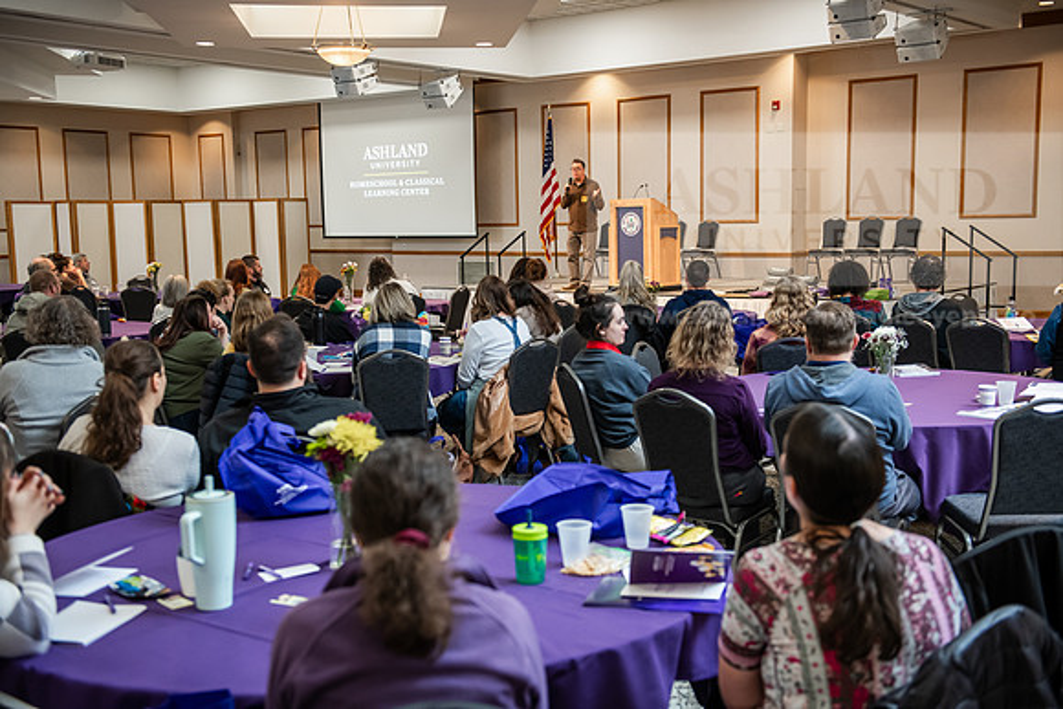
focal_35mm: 44
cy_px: 354
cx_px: 532
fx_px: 1299
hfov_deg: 44.5
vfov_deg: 30.5
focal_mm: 44
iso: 1250
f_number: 3.2
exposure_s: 1/125
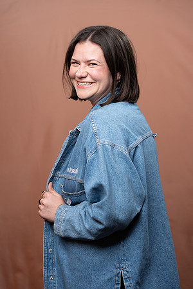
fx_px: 595
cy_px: 144
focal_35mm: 74
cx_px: 96
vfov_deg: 27.3
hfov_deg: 18.4
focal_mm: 74
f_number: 4
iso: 320
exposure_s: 1/160
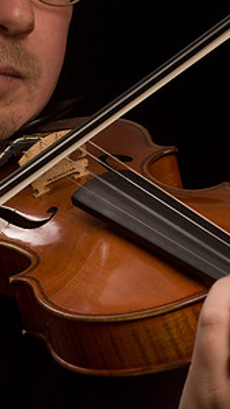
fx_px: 2047
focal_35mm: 189
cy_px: 105
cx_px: 55
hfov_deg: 6.4
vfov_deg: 11.4
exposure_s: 1/80
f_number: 16
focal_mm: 80
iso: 100
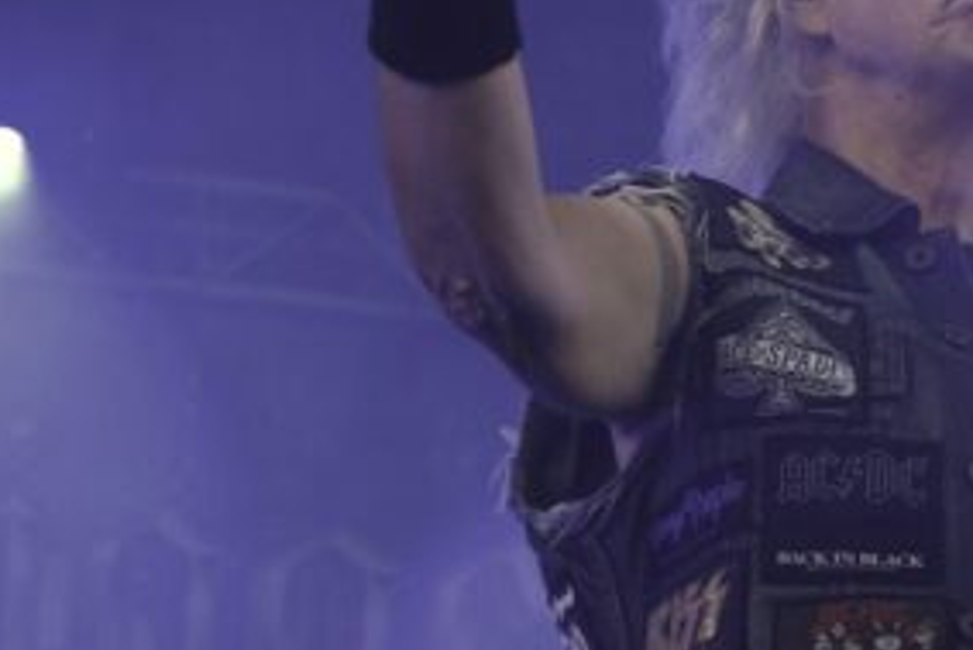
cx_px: 1028
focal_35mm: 199
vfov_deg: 6.9
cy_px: 72
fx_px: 5391
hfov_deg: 10.2
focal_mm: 49
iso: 250
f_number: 4.5
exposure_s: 1/160
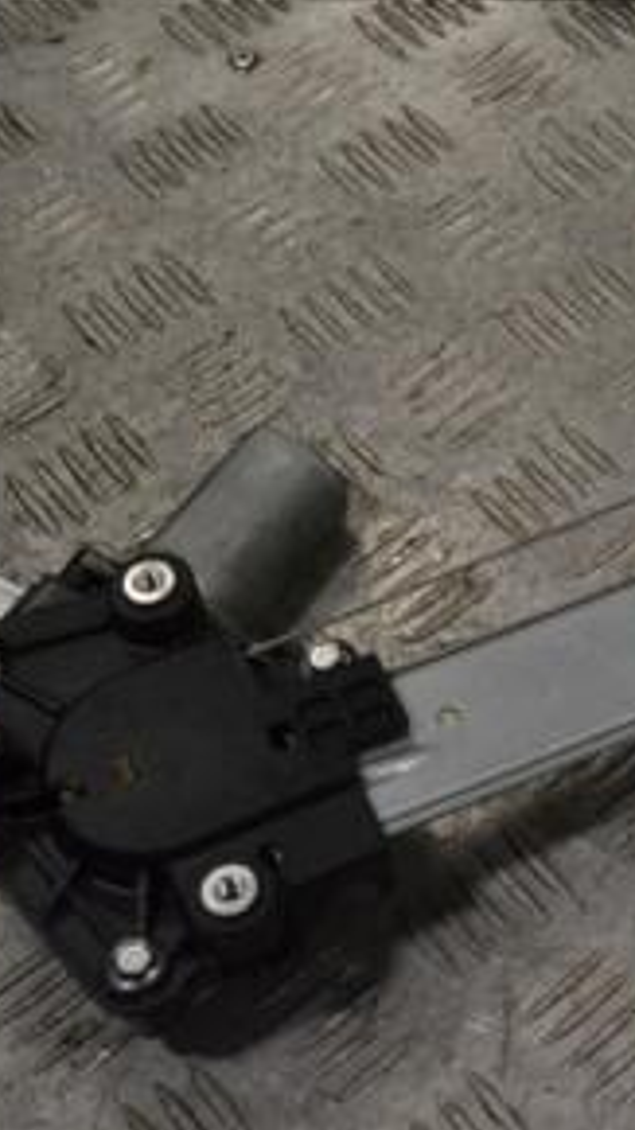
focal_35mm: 78
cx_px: 861
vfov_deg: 27.0
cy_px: 386
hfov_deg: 14.7
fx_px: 2336
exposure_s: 1/400
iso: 3200
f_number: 10
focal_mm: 24
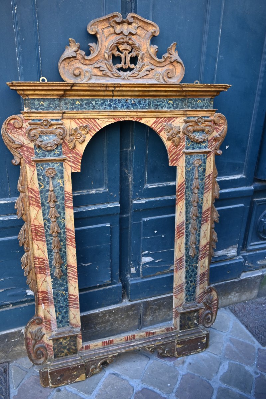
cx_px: 133
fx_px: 324
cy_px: 200
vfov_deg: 63.2
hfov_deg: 44.6
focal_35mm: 29
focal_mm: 19.5
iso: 360
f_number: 4
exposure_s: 1/250
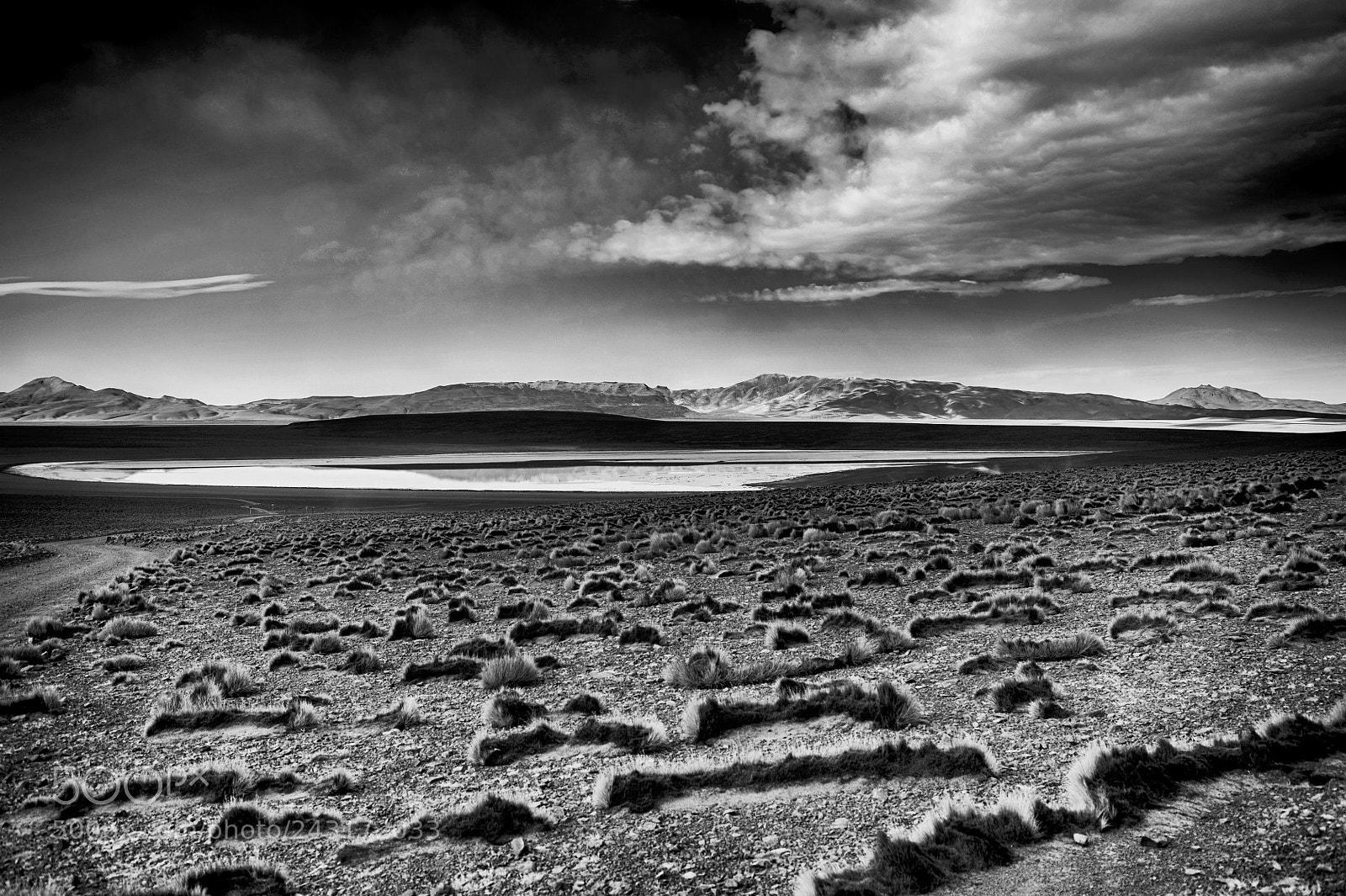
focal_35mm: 42
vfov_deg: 31.9
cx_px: 673
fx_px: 1569
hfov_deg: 46.4
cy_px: 448
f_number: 5.6
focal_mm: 42
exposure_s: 1/1250
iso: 250
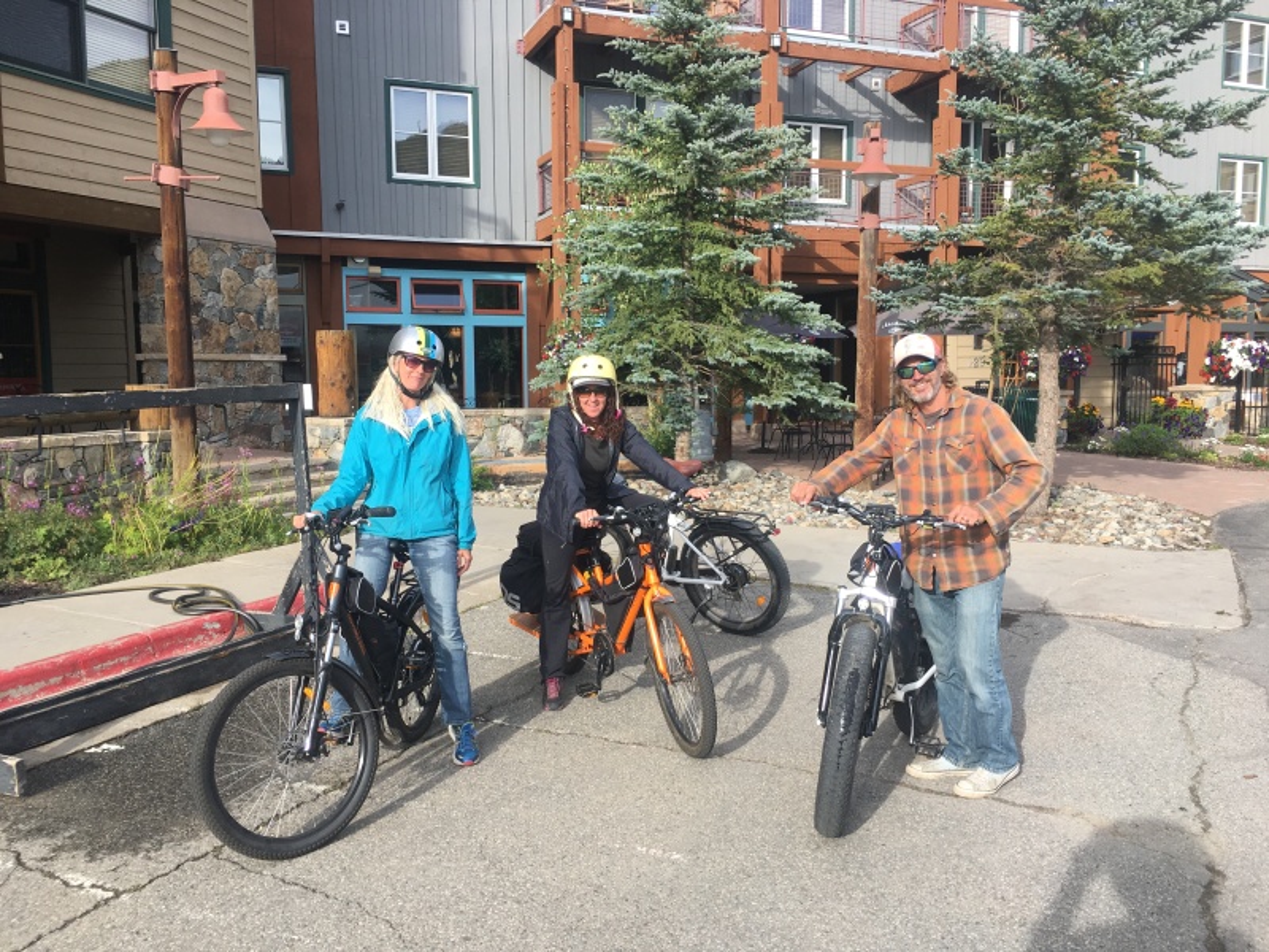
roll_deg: +1.4
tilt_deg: -5.6
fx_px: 1063
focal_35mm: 29
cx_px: 634
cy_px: 476
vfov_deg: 48.2
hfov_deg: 61.7
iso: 25
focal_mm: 4.15
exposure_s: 1/478
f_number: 2.2
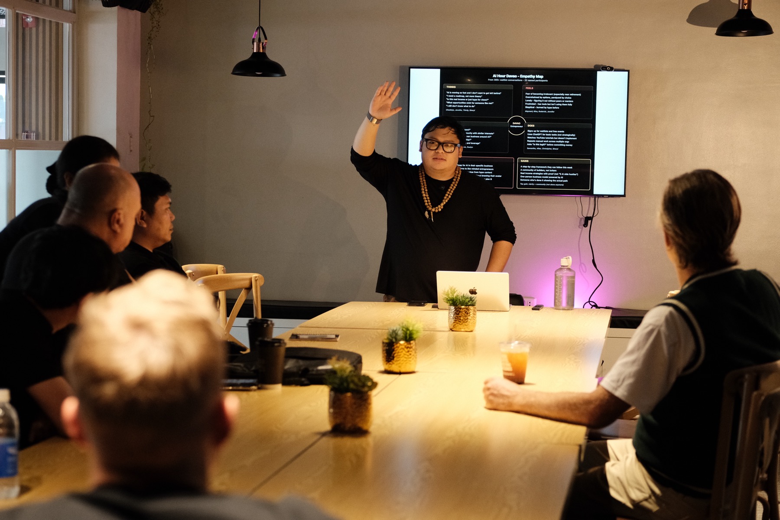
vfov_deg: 18.2
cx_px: 390
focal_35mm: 75
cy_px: 260
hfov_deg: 27.0
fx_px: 1625
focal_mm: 50
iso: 2500
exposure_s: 1/200
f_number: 2.8
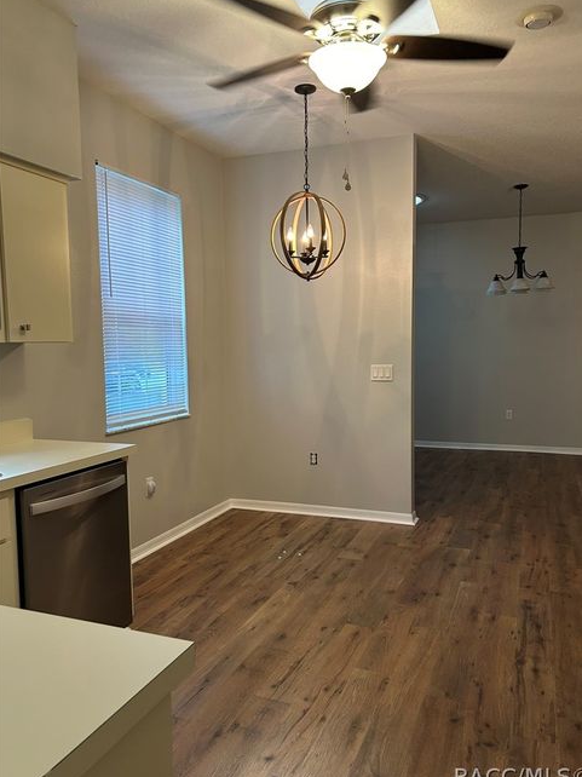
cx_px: 296
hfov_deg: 51.3
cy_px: 392
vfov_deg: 65.3
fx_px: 606
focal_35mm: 27
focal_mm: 5.7
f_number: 1.5
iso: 160
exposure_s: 1/60
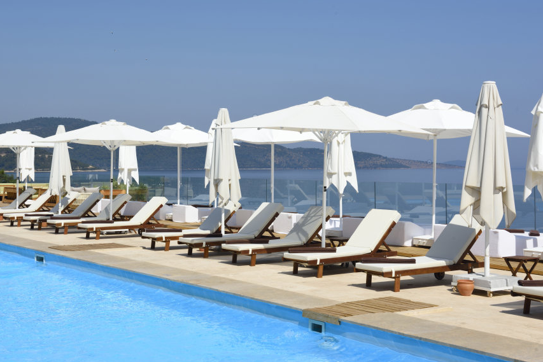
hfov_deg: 36.8
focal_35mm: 54
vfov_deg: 25.0
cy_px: 149
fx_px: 815
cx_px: 252
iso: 100
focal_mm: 45
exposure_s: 1/200
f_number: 11
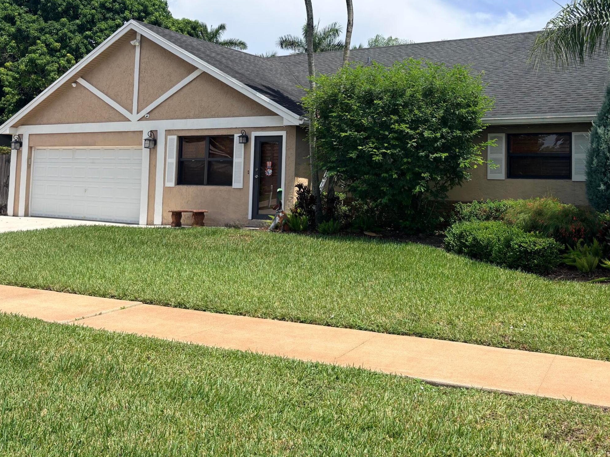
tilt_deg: +5.2
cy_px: 134
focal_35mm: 38
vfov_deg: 37.1
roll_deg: -0.7
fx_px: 670
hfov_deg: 48.8
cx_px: 354
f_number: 1.6
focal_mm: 5.96
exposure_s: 1/4950
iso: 50
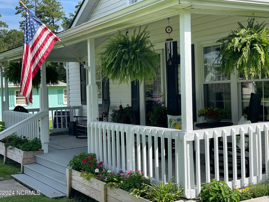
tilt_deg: -1.3
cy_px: 99
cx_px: 134
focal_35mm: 53
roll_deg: +2.2
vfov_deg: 27.5
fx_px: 412
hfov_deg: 36.2
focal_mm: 6
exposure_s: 1/1410
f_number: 2
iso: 32
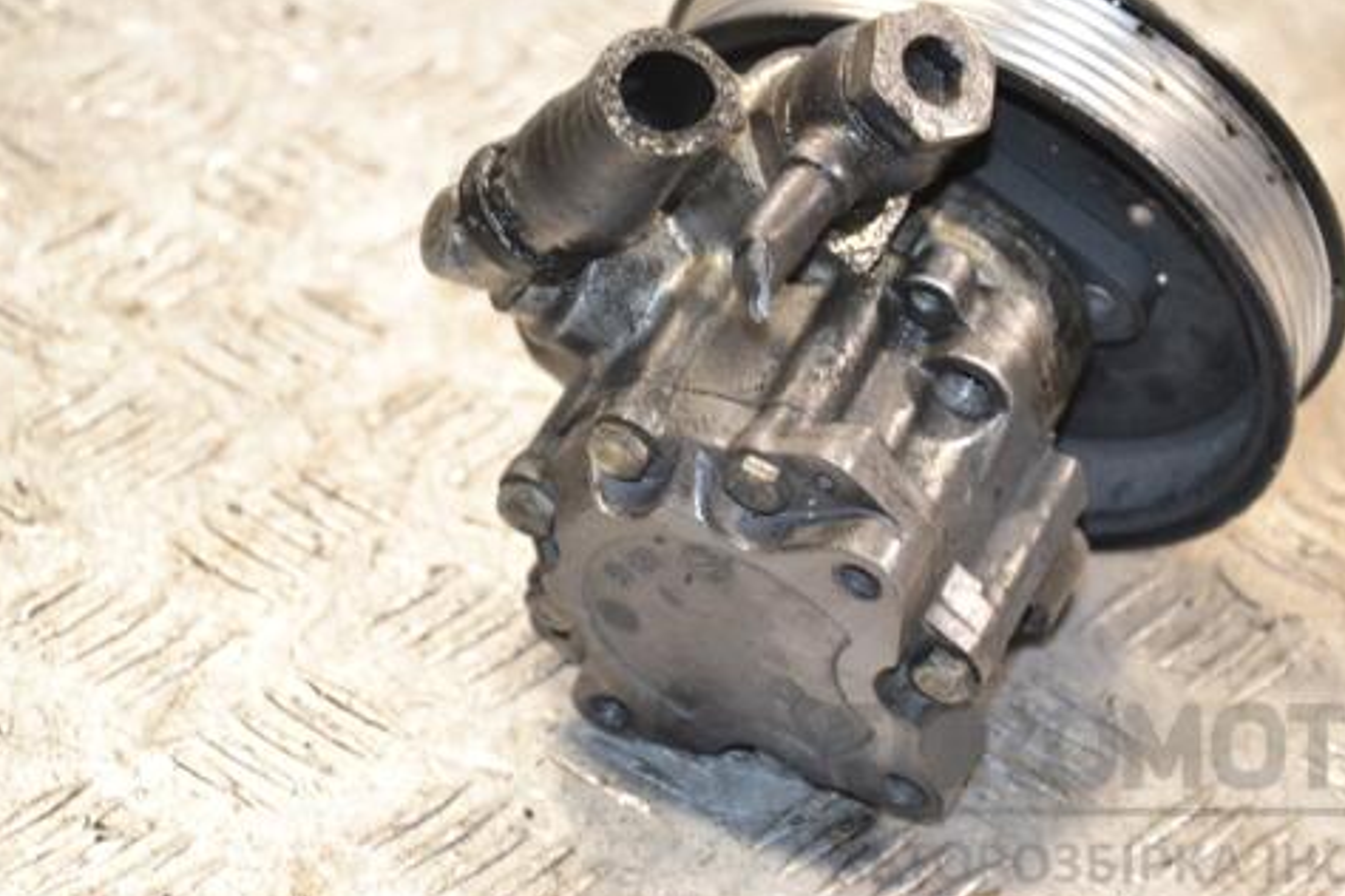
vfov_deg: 10.3
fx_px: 4969
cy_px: 369
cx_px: 775
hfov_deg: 15.4
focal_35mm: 133
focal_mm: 70
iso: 800
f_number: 5.3
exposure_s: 1/60
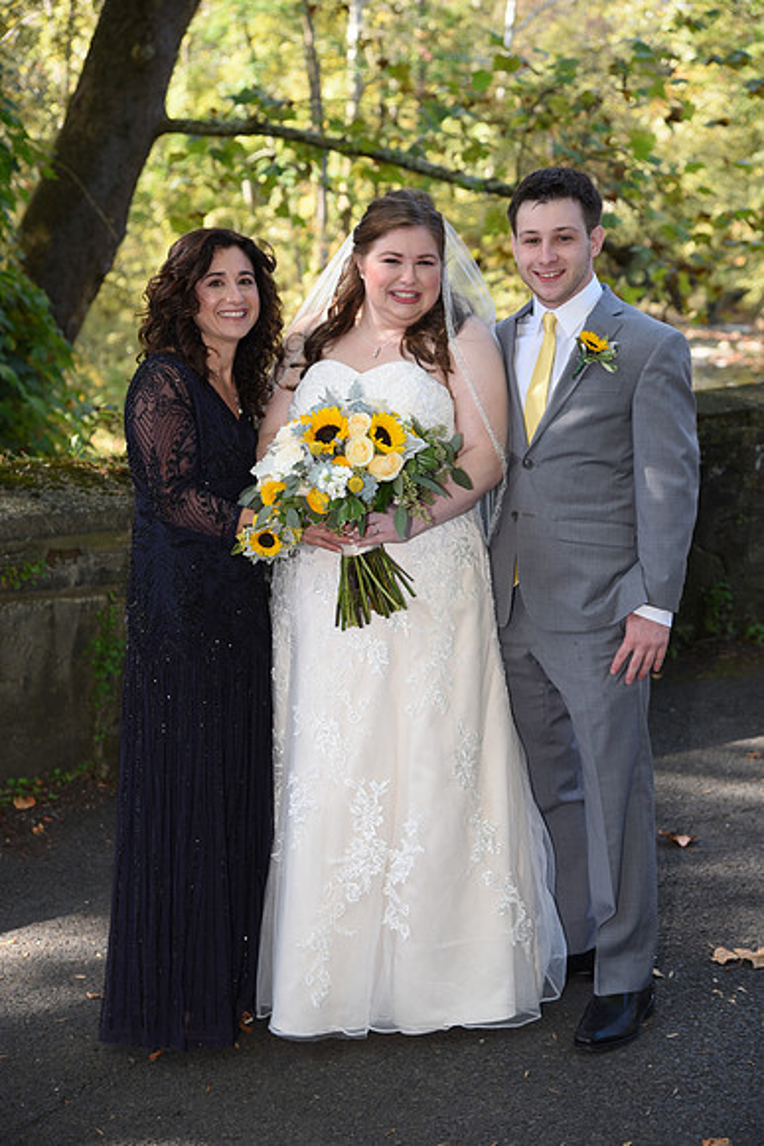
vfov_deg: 30.5
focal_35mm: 66
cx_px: 382
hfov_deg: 20.6
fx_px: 2100
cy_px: 573
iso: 400
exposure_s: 1/200
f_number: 4.5
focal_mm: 66
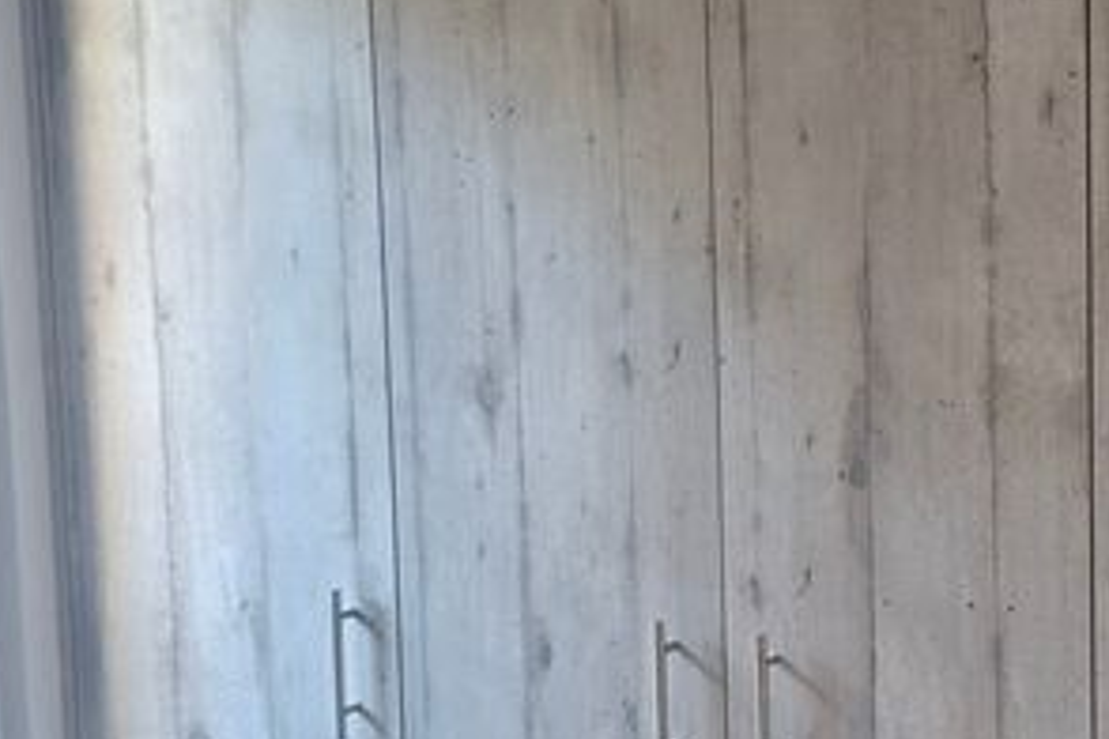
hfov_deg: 35.5
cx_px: 1034
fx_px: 1602
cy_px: 339
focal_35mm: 52
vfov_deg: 26.0
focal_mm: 5.54
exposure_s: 1/33
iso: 320
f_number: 1.8
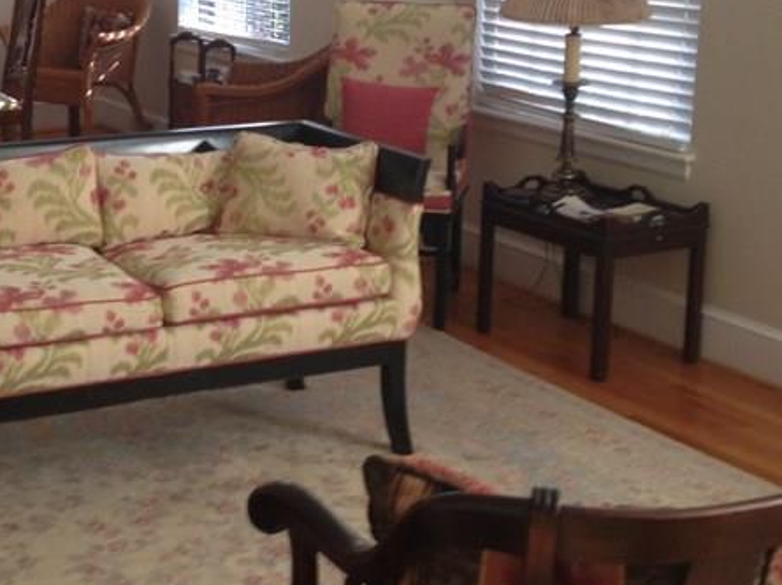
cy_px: 242
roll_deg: -0.3
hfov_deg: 25.4
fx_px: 1716
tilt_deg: -15.3
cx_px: 192
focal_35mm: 76
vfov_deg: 19.3
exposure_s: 1/20
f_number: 2.4
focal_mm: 4.12
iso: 50
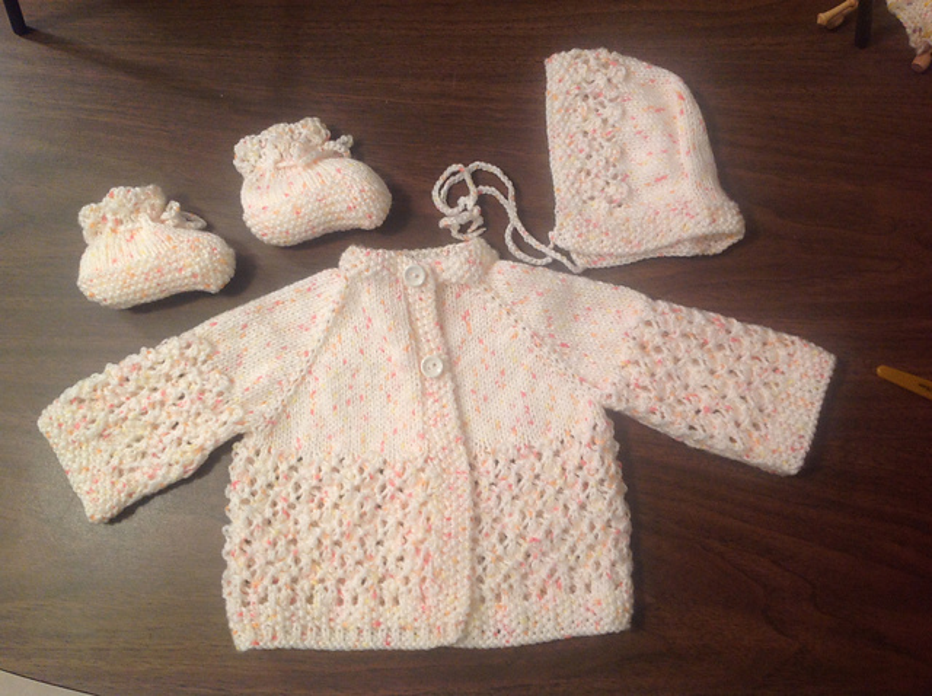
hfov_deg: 52.7
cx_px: 466
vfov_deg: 40.6
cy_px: 348
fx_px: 941
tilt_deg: -80.0
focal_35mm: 35
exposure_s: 1/15
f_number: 2.4
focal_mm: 4.28
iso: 80
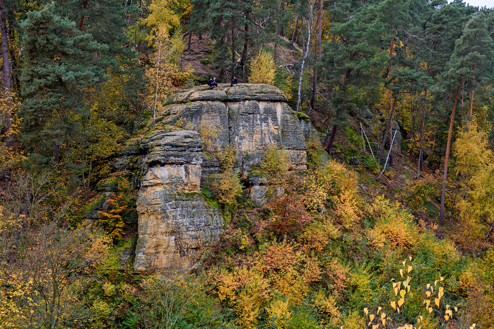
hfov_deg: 29.2
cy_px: 164
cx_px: 247
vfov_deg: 19.7
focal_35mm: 69
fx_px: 947
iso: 200
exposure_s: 1/80
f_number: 7.1
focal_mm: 46
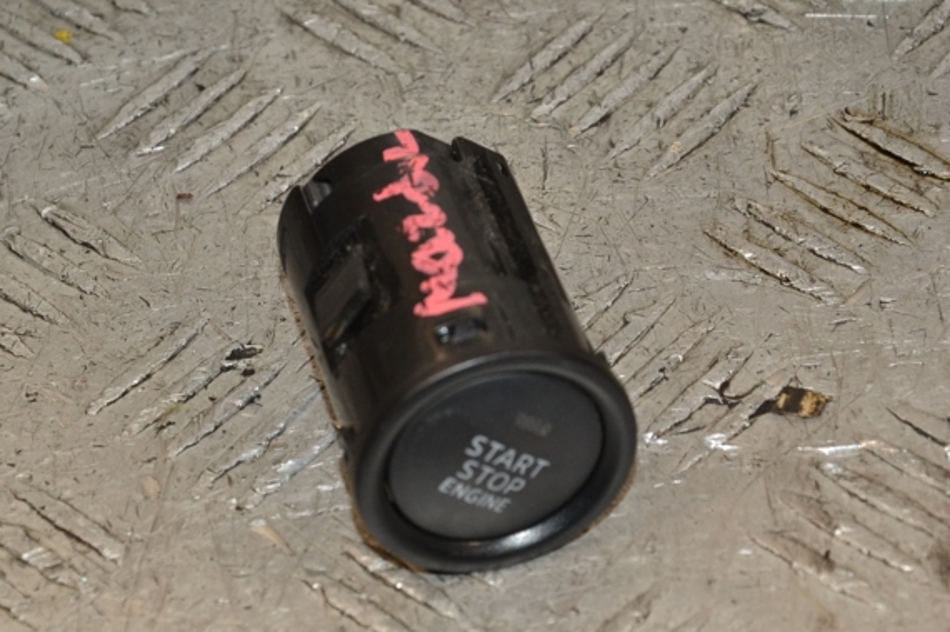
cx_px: 443
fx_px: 4087
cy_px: 352
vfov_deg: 8.8
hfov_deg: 13.3
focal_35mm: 155
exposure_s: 1/200
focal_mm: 92
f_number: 9
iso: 800
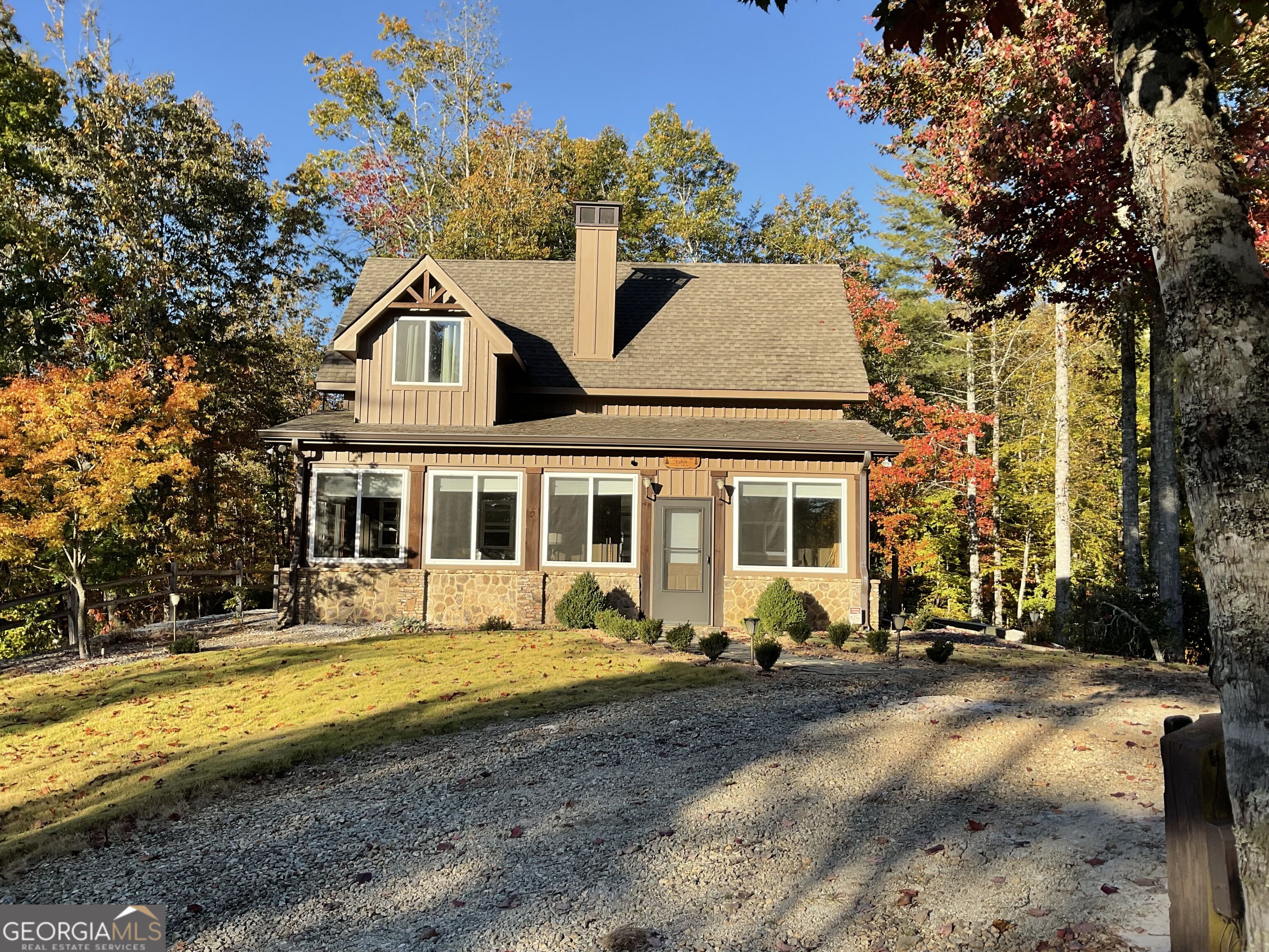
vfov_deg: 48.2
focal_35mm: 29
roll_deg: -1.5
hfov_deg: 61.7
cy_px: 476
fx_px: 1063
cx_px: 634
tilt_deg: +3.2
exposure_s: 1/842
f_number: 1.8
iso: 16
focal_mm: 3
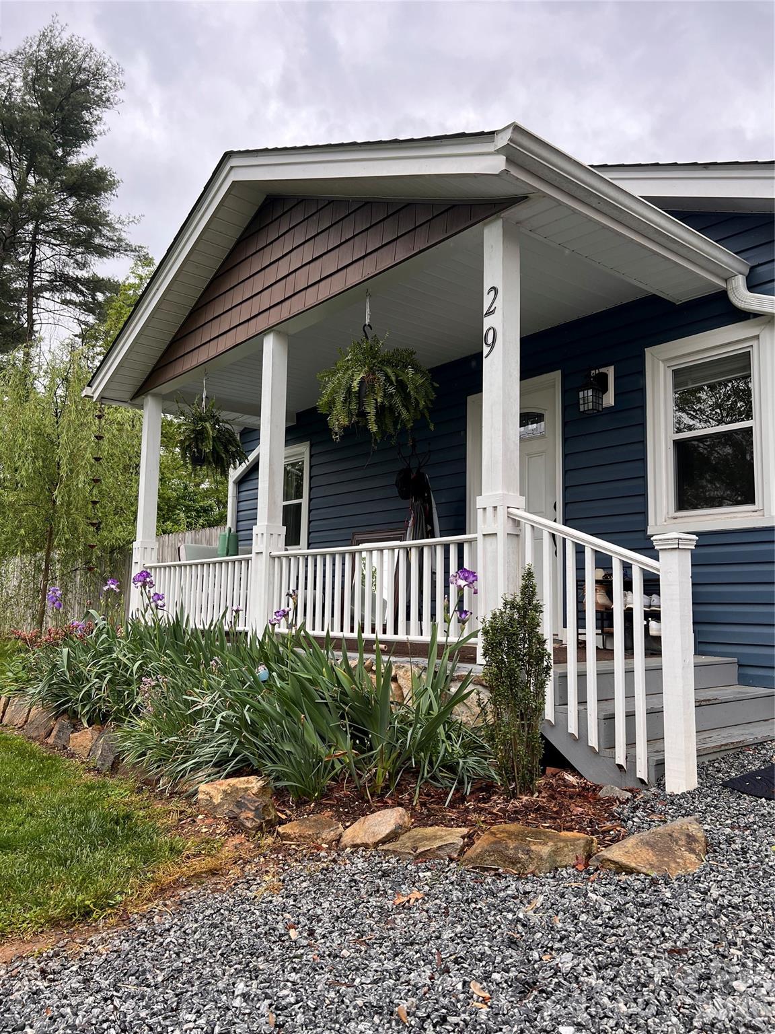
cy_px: 517
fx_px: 776
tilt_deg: +7.6
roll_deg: -0.3
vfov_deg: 67.3
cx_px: 388
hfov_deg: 53.1
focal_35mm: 26
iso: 50
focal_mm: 5.7
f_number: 1.5
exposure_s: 1/658
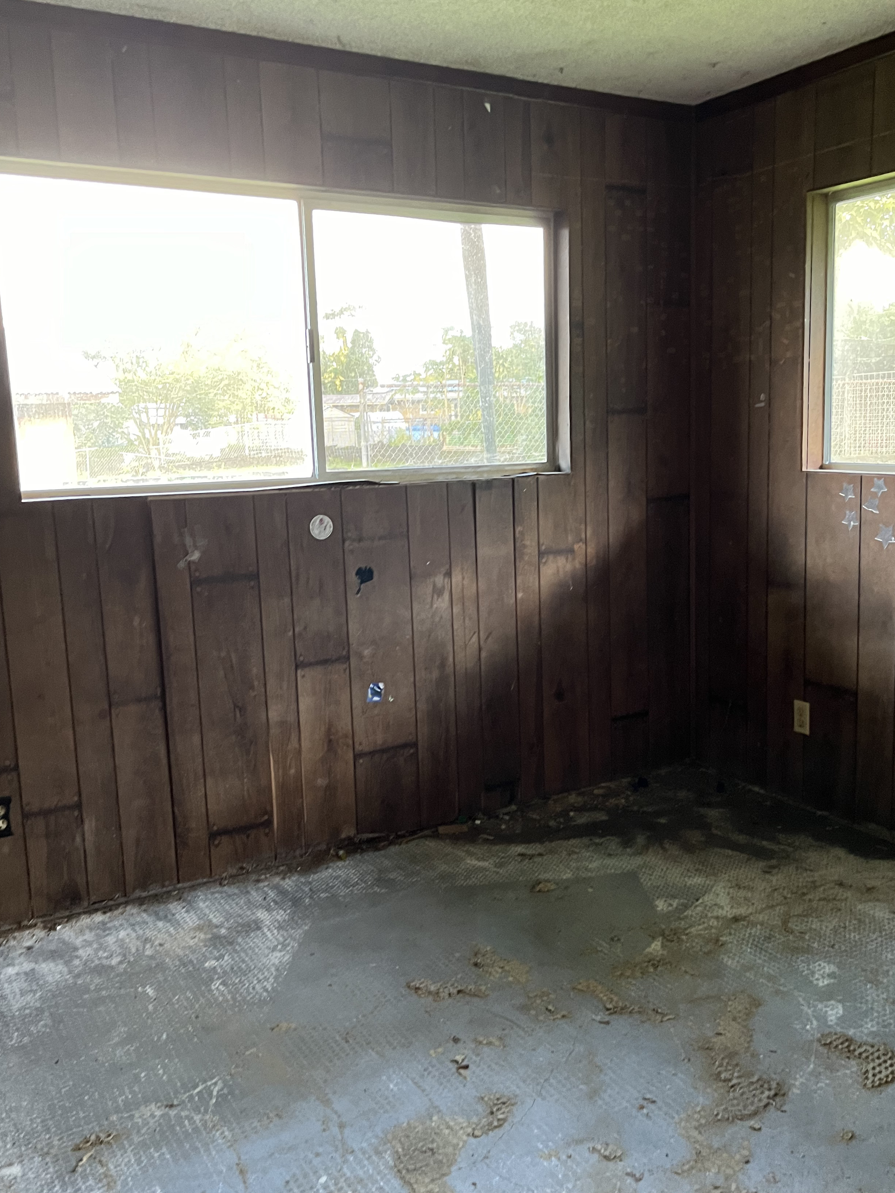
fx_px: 1103
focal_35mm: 32
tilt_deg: -9.2
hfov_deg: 44.0
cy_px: 618
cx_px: 522
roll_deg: +2.3
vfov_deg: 56.8
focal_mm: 5.1
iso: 250
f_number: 1.6
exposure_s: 1/60
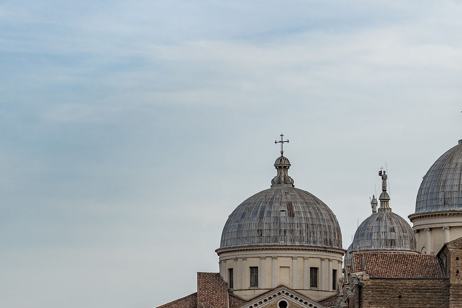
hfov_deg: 8.3
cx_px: 461
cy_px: 335
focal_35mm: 247
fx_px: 3171
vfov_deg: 5.6
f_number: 8
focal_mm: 101
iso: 160
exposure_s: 1/125
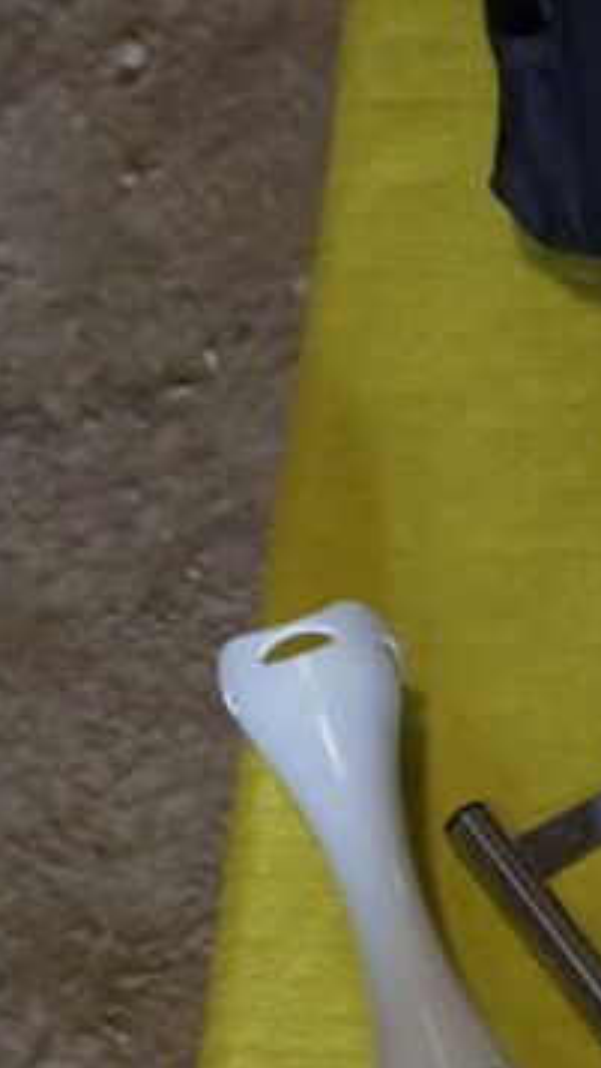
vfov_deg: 15.1
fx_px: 3941
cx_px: 1268
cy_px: 1101
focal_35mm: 139
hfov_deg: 8.2
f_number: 4
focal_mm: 21
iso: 1600
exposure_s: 1/160
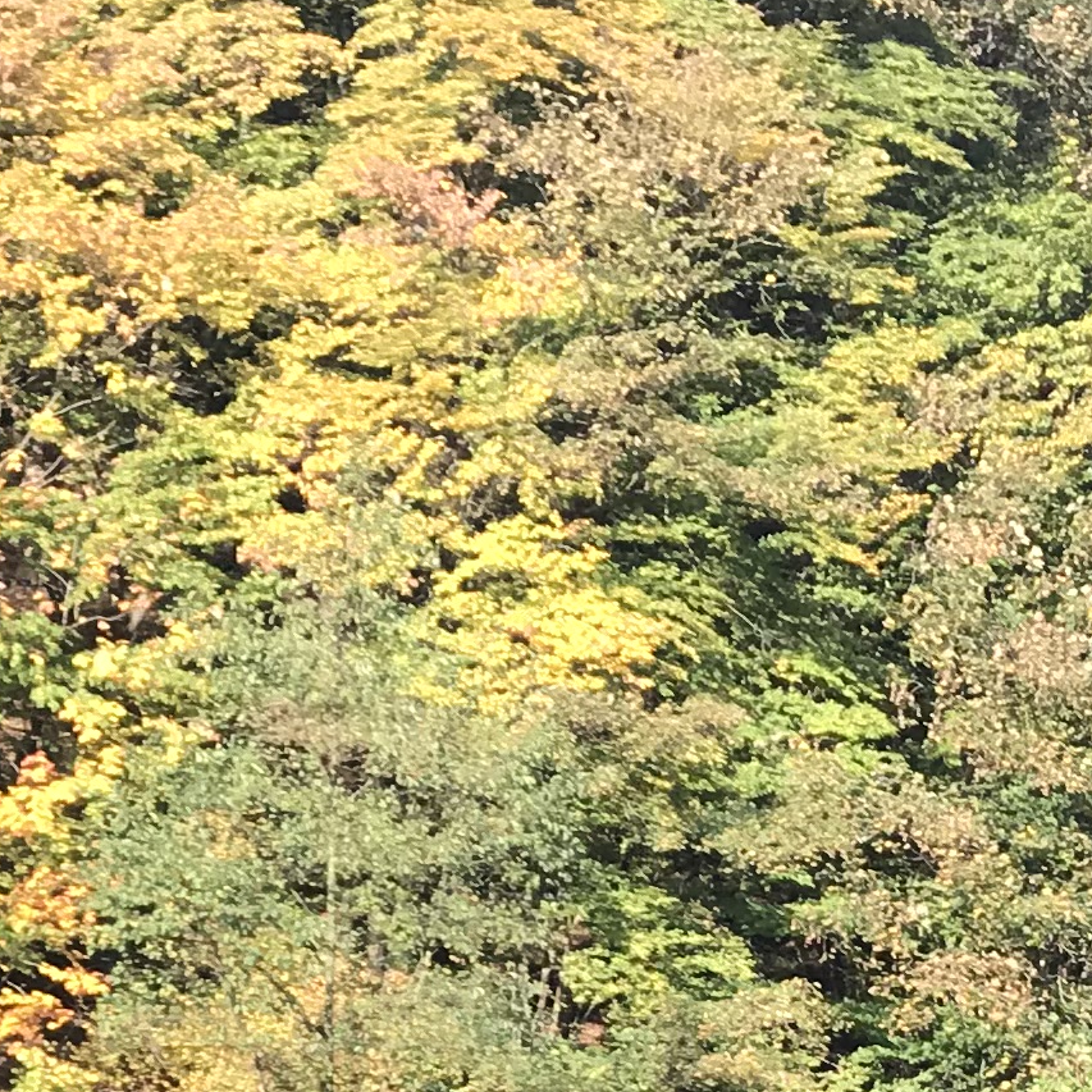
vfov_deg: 13.6
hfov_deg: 14.9
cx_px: 616
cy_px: 1858
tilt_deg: -8.5
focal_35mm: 117
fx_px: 4176
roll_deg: -2.6
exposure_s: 1/277
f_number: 1.8
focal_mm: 3.99
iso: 20
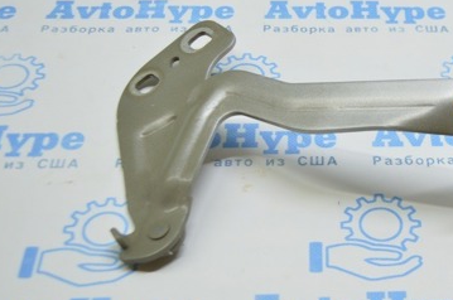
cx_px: 366
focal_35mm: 67
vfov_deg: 20.3
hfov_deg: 29.5
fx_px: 840
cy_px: 142
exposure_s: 1/60
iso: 400
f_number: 4
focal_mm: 25
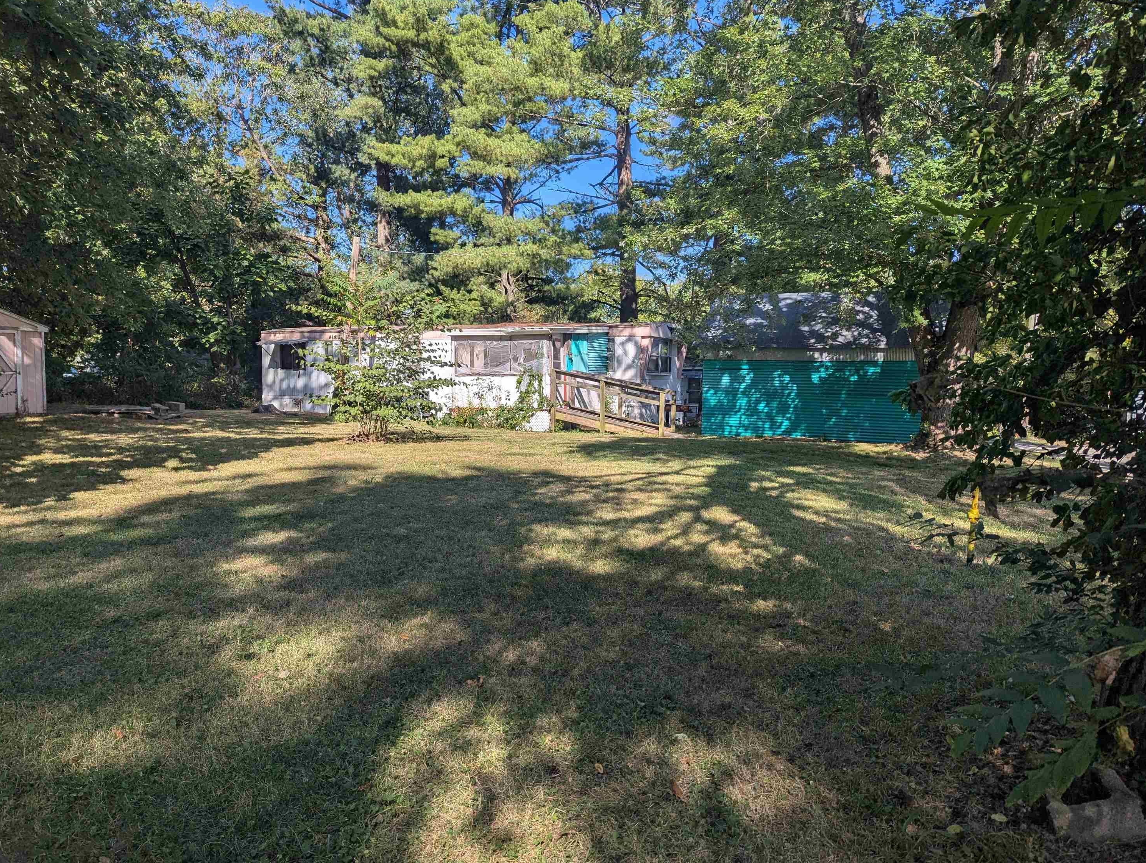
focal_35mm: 25
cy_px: 426
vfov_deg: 55.0
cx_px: 574
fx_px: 829
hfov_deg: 69.3
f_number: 1.85
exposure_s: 1/1529
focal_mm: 6.81
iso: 46
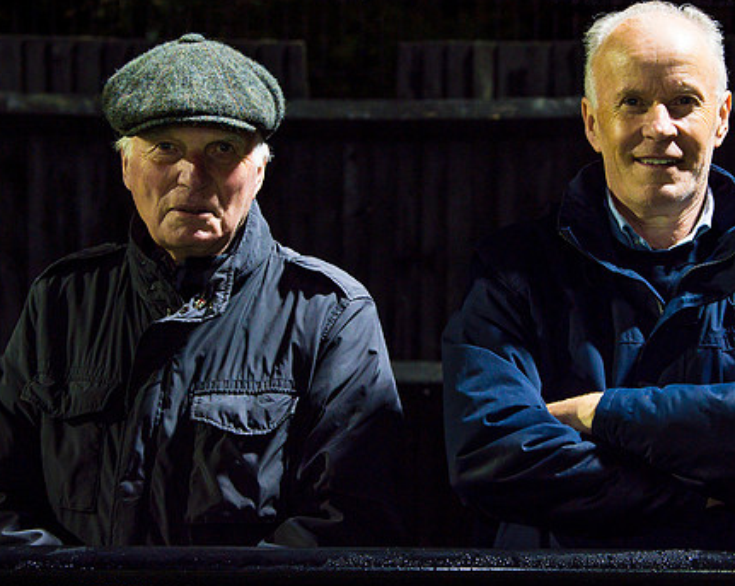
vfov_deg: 13.3
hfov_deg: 16.6
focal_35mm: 116
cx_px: 454
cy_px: 267
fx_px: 2521
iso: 800
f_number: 5
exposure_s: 1/125
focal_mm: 75
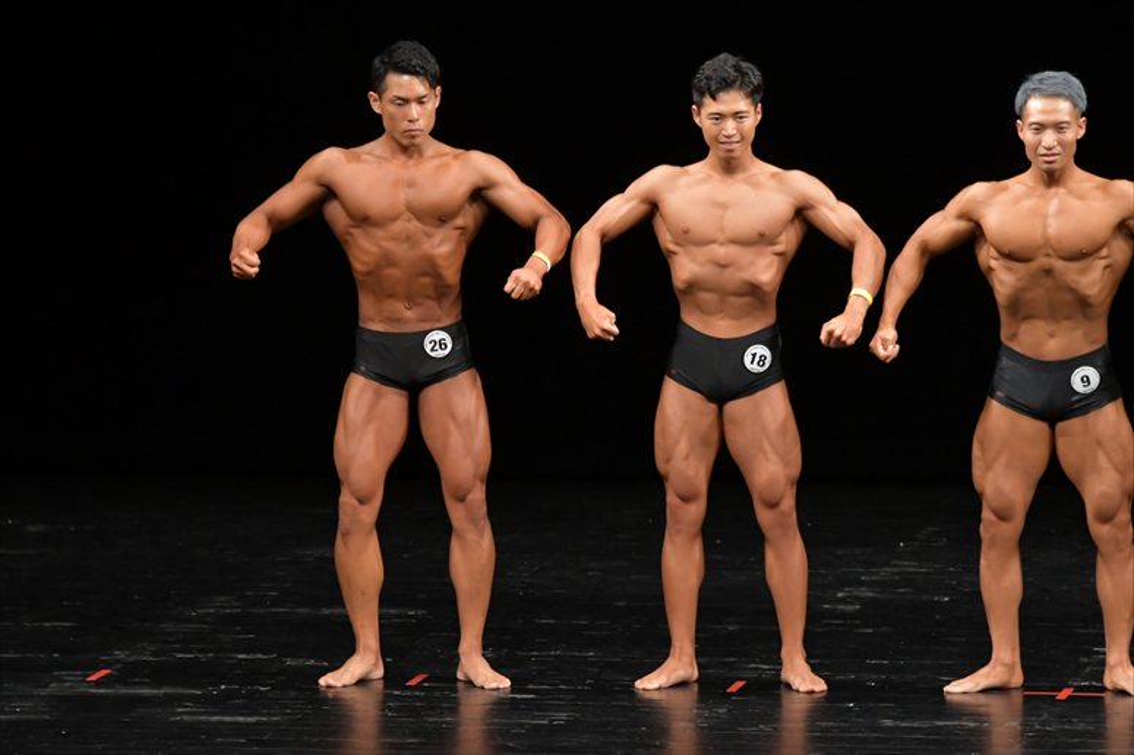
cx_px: 567
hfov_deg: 7.6
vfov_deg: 5.1
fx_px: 8501
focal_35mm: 270
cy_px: 378
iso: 3200
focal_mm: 180
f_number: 5.6
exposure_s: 1/400
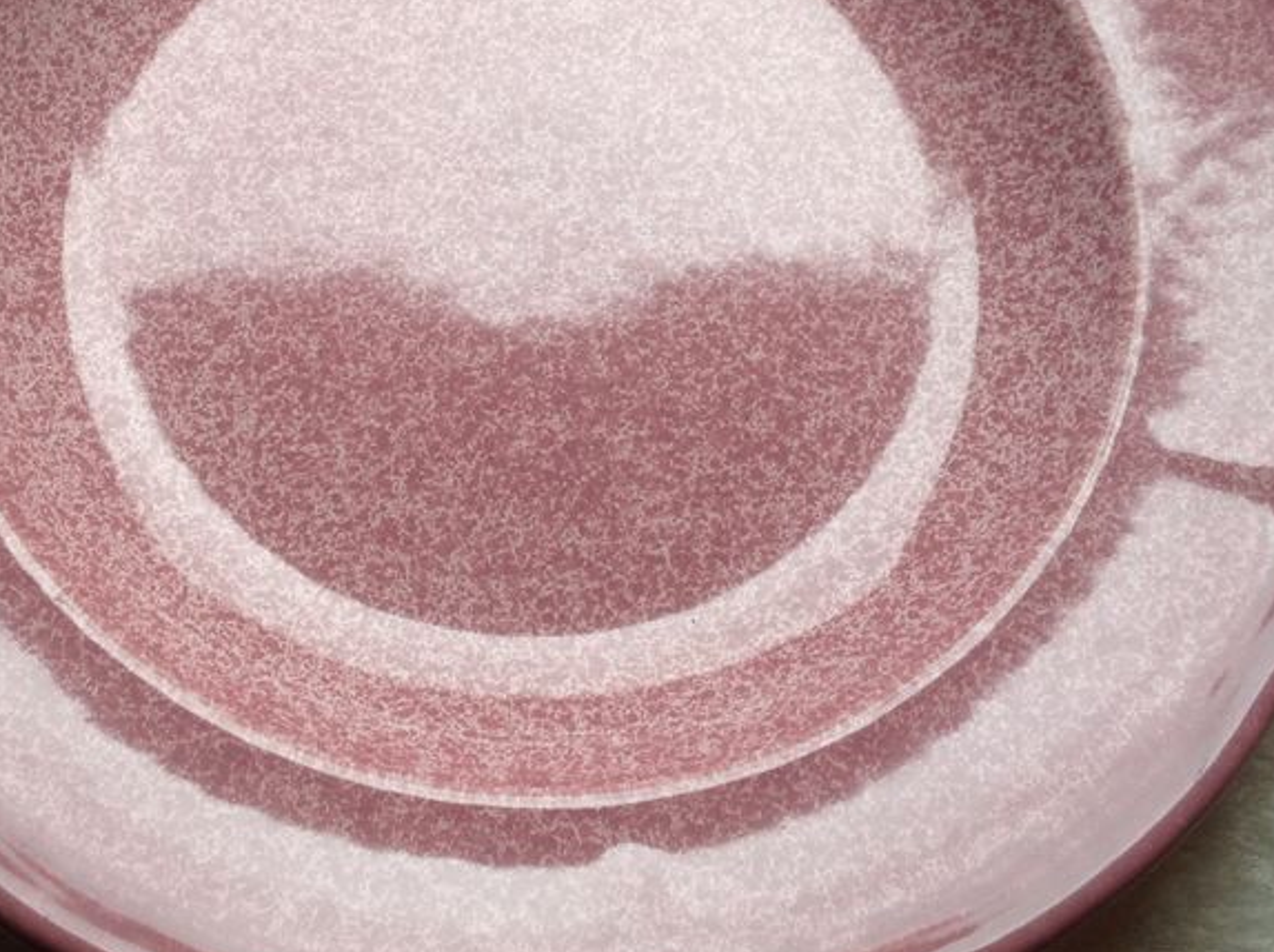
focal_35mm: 61
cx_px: 522
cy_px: 281
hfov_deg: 31.6
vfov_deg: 23.8
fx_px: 2242
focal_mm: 4.28
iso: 50
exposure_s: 1/15
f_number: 2.4
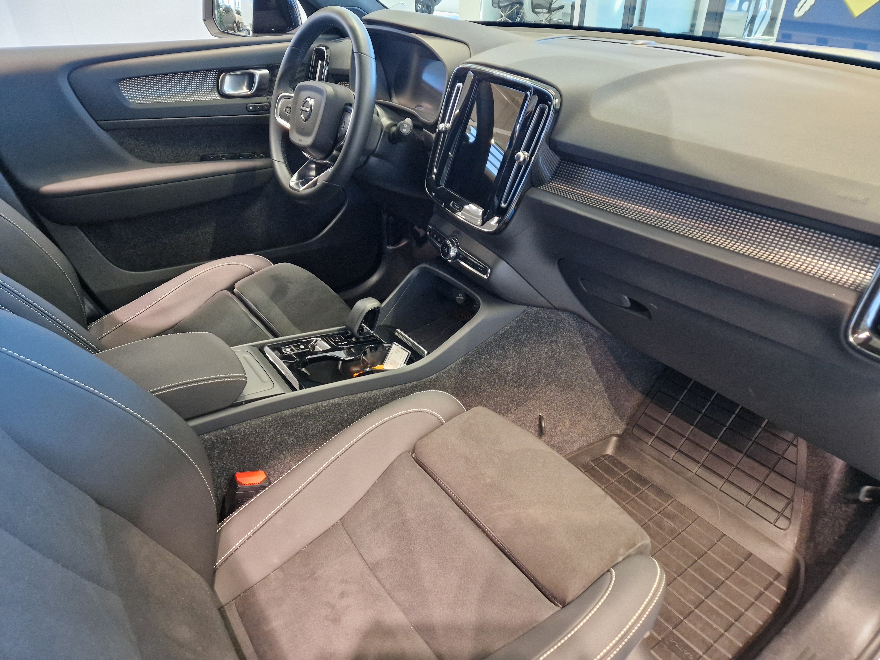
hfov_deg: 73.9
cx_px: 440
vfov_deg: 58.9
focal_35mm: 23
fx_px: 585
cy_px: 330
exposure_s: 1/100
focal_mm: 5.4
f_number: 1.8
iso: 640
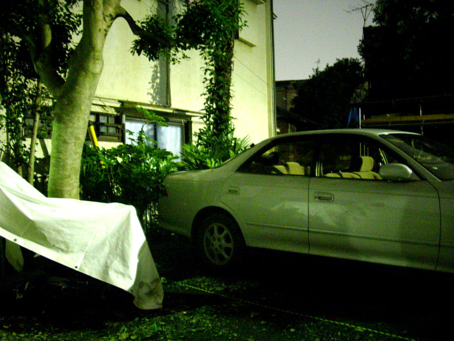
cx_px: 227
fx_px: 485
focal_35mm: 37
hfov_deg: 50.1
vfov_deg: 38.7
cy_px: 170
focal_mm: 6.2
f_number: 2.8
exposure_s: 4
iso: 400
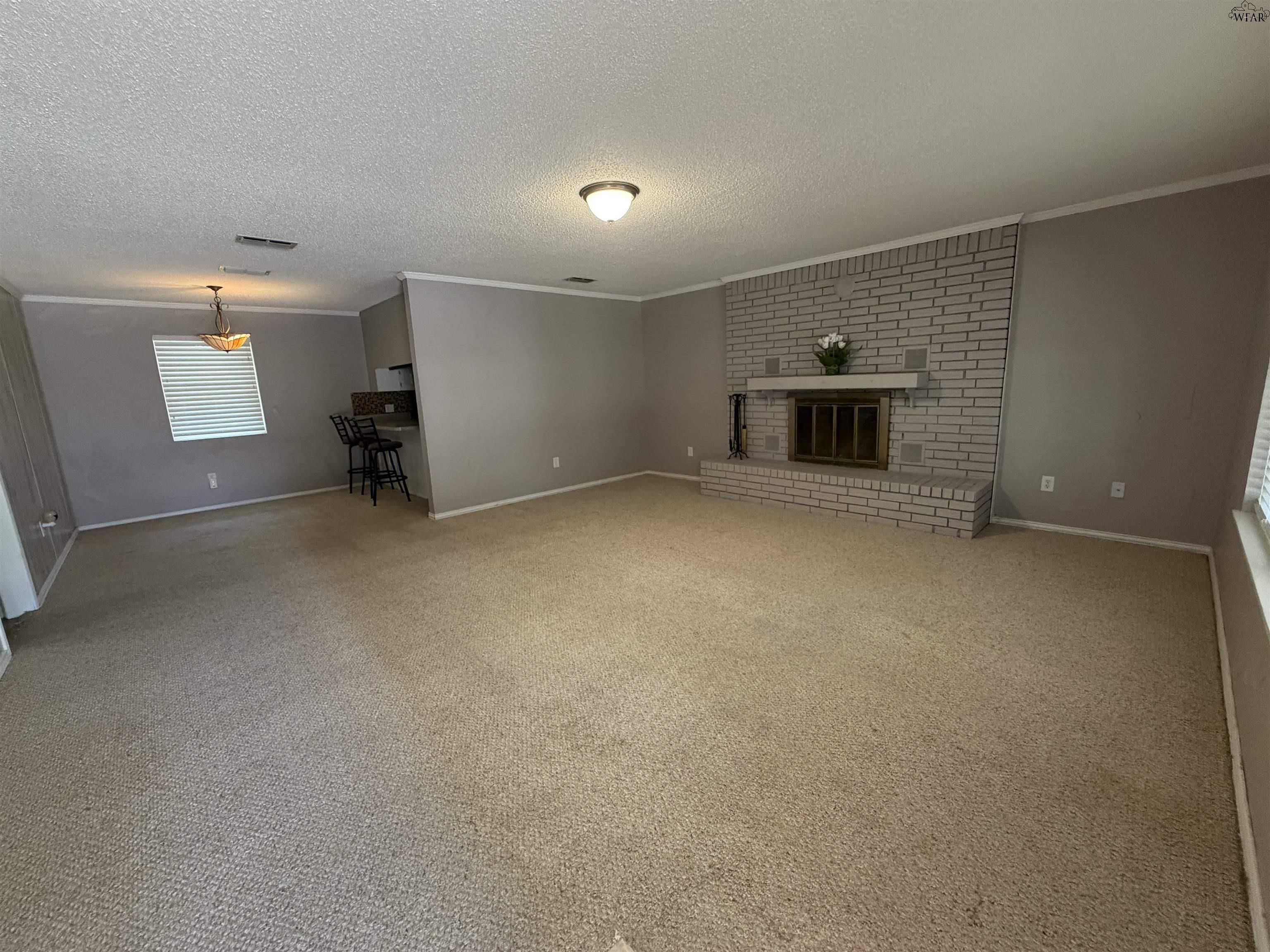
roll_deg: +3.5
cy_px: 476
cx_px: 635
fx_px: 514
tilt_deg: -10.6
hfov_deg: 102.1
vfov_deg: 85.7
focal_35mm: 14
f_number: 2.2
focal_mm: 2.22
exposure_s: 1/60
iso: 400
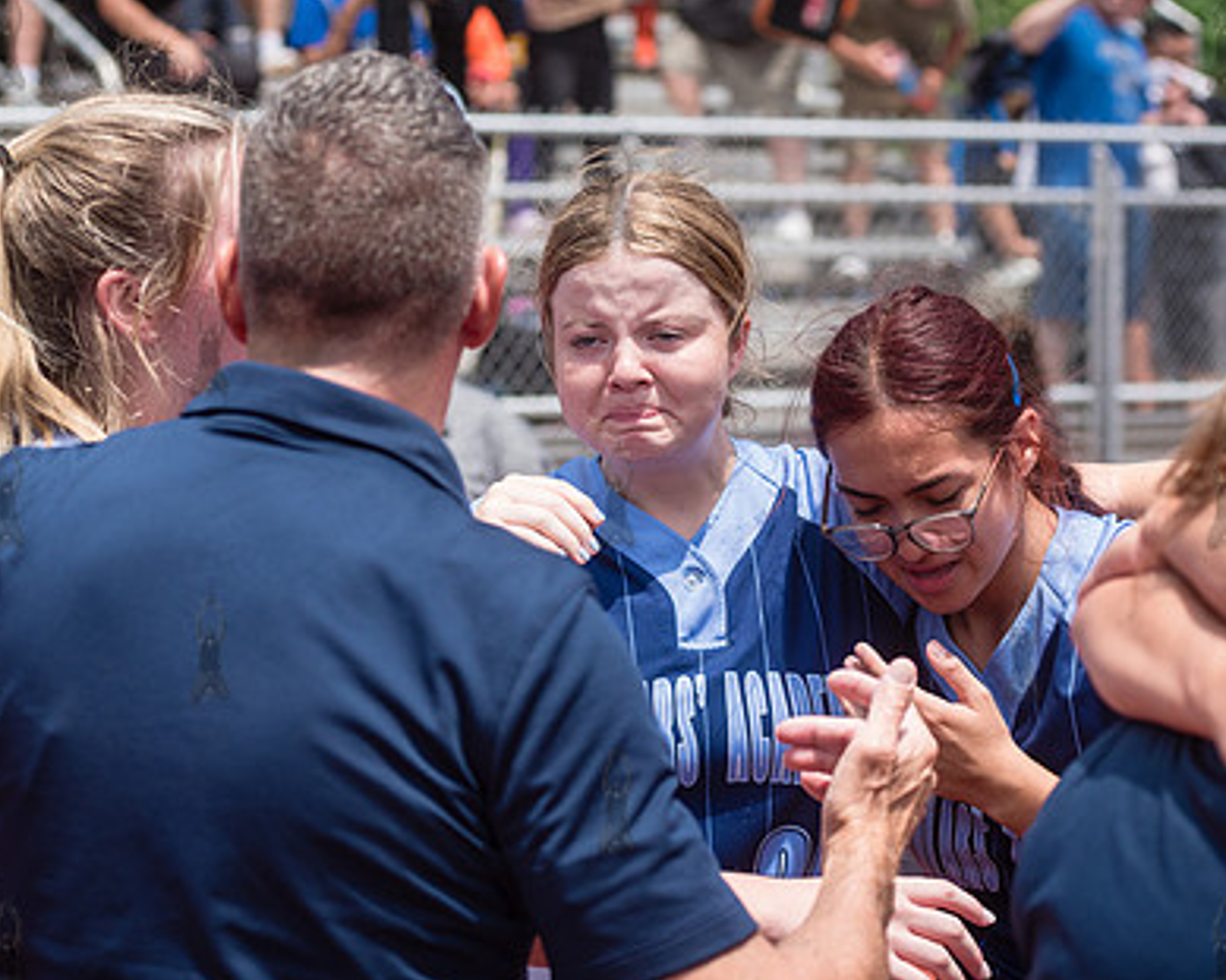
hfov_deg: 17.2
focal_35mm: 112
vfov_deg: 13.8
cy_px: 493
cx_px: 615
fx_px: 4063
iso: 400
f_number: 4.5
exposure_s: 1/3200
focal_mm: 80
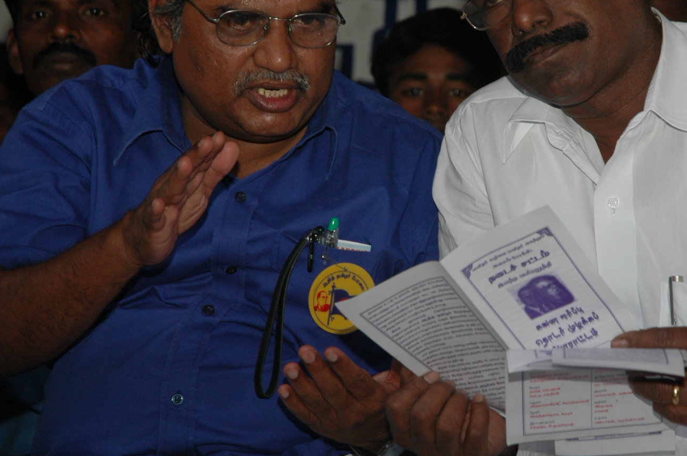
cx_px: 476
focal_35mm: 181
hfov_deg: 11.4
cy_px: 163
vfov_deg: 7.6
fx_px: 3450
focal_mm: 70
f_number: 4.5
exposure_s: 1/60
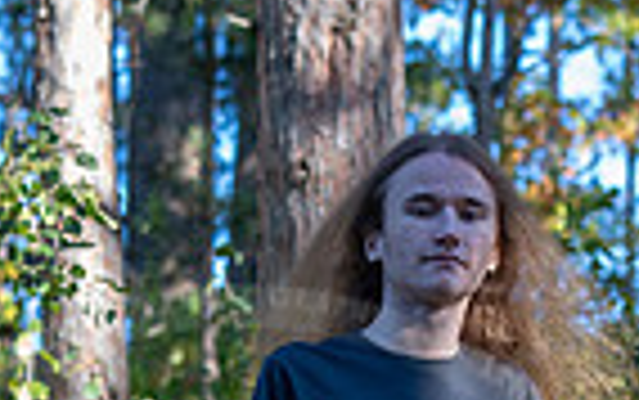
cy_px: 831
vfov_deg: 7.2
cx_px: 360
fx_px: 3033
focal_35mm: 174
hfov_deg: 12.0
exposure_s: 1/400
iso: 200
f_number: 2
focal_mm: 36
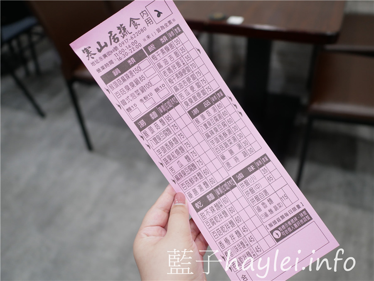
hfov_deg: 60.0
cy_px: 140
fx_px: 324
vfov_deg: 46.8
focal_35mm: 30
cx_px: 187
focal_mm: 15
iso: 400
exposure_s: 1/60
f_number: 1.7
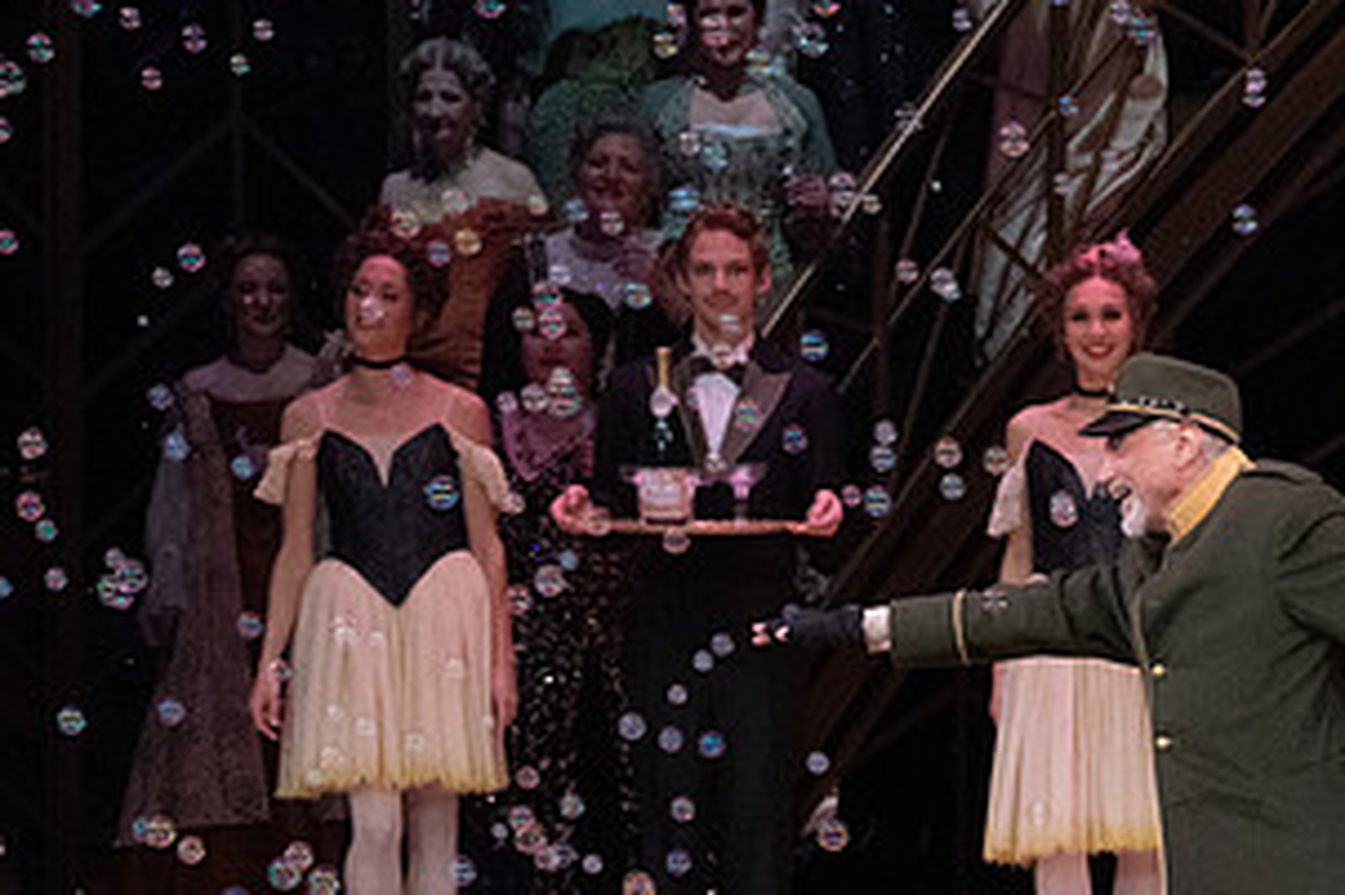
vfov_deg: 4.0
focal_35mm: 344
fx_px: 12845
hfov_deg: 6.0
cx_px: 1140
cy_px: 688
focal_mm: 179
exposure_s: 1/400
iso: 12800
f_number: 18
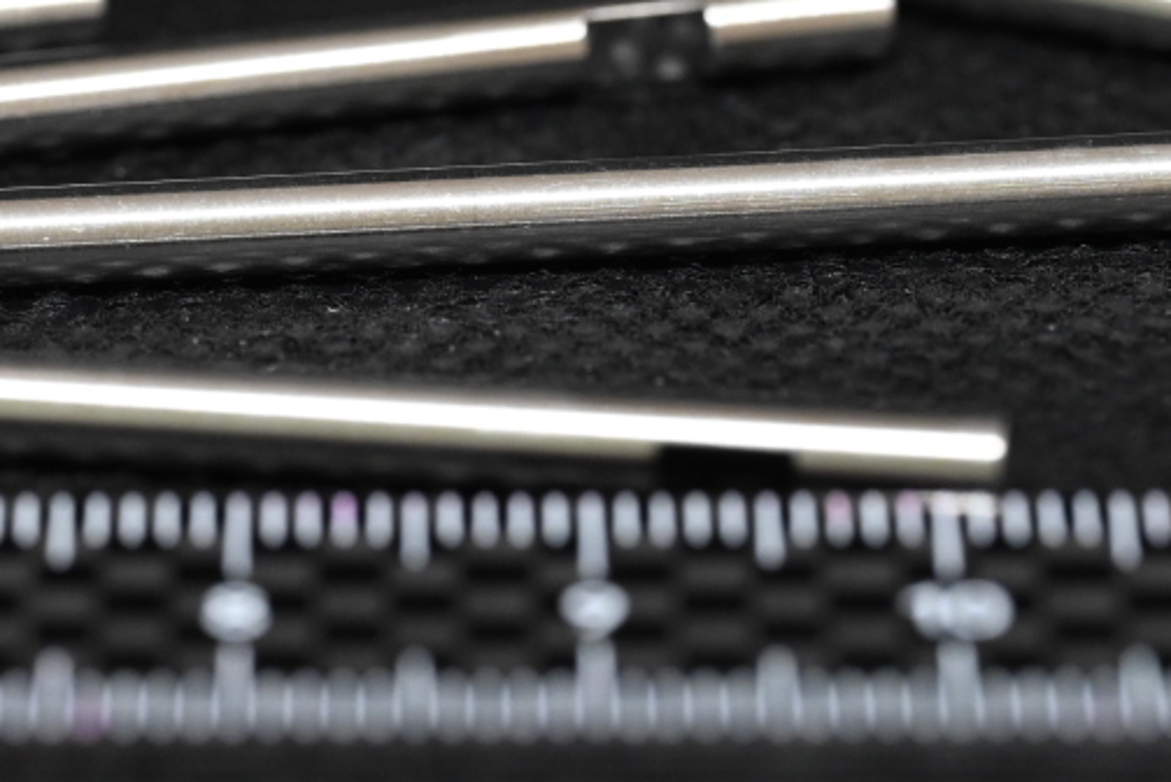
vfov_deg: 4.1
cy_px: -184
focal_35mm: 338
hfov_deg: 6.1
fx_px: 11000
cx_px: -242
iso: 1600
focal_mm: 105
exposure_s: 1/125
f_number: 8
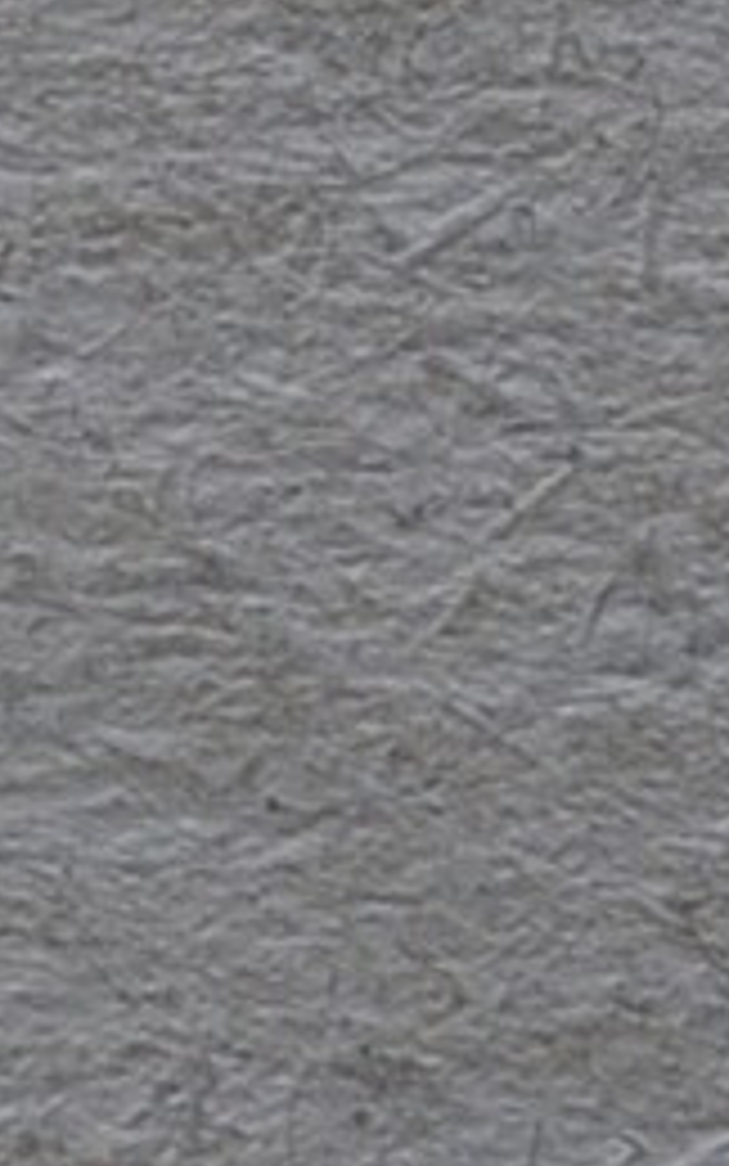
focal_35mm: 522
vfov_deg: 3.9
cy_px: -2485
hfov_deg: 2.4
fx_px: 16584
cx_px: -3748
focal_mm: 36
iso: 400
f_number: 14
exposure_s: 1/250
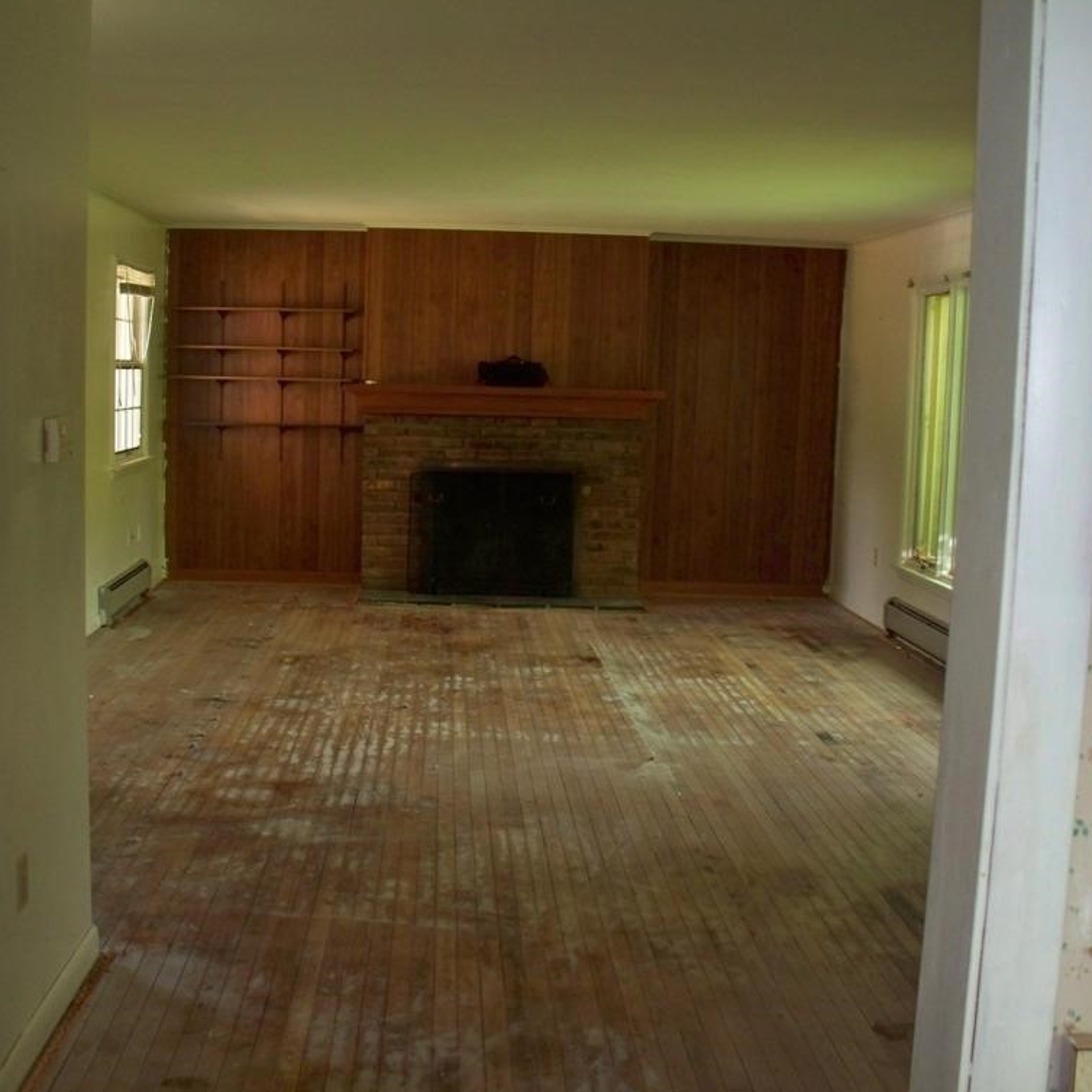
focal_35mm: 42
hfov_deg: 39.9
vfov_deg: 40.0
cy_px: 545
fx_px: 1499
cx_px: 462
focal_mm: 7.54
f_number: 2.8
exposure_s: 1/30
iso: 200
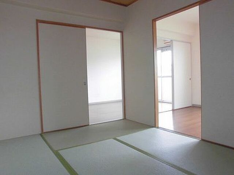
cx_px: 117
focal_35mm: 26
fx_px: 176
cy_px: 88
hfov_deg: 67.3
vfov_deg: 53.1
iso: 400
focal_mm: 4.6
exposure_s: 1/60
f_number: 3.5
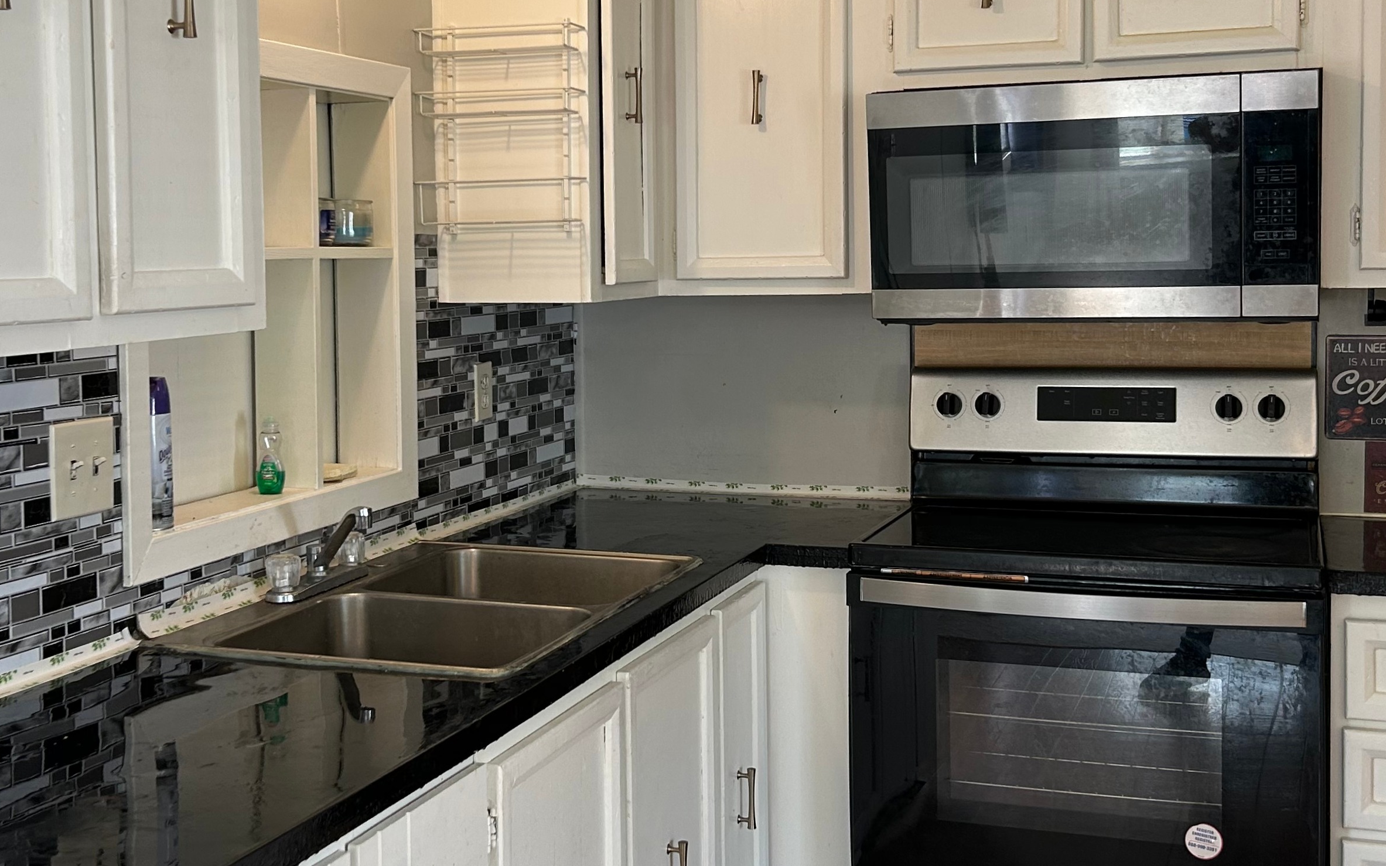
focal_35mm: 46
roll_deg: +1.8
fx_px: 1738
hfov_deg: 43.4
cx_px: 636
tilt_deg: -2.8
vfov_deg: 27.9
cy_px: 319
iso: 80
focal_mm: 5.7
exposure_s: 1/120
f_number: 1.5
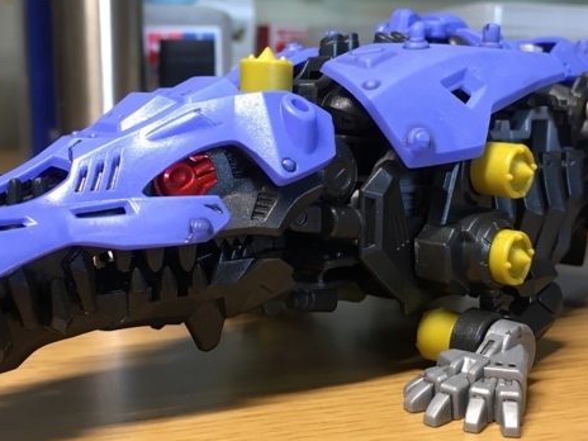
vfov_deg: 29.1
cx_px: 288
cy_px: 194
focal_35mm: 50
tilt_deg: -9.4
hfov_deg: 38.2
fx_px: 849
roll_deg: +0.0
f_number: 2.2
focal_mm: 4.15
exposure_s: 1/30
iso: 64
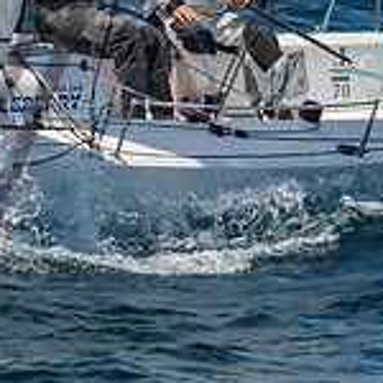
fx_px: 7673
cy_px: -92
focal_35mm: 613
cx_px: -186
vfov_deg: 2.9
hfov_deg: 2.9
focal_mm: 125
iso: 640
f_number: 14
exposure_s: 1/1250
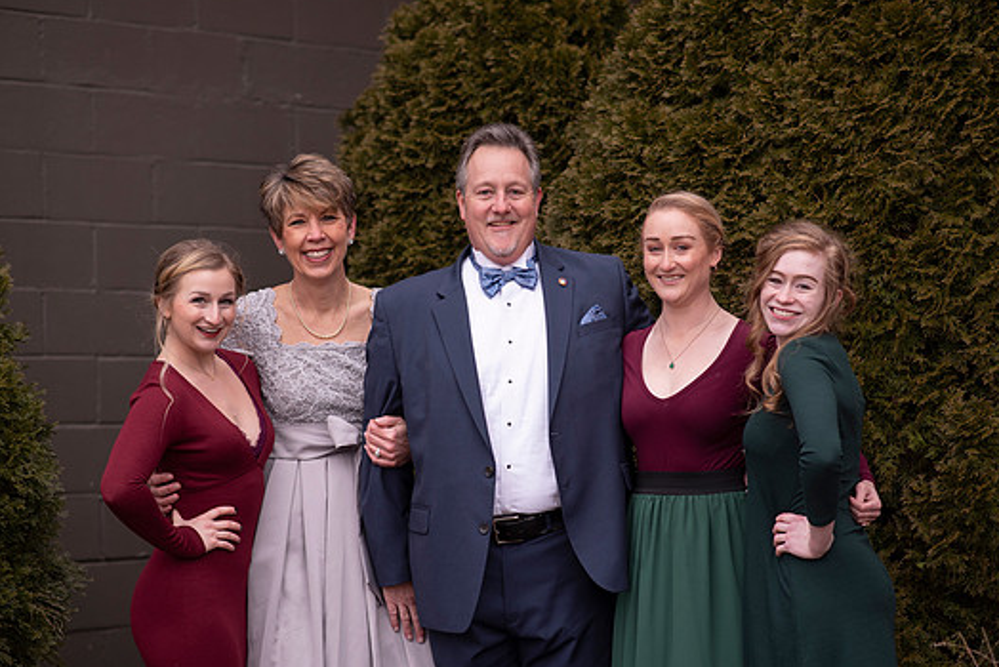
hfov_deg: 21.7
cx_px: 490
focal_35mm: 94
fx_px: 2610
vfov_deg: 14.6
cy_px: 340
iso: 100
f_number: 2.5
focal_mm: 85
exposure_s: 1/125
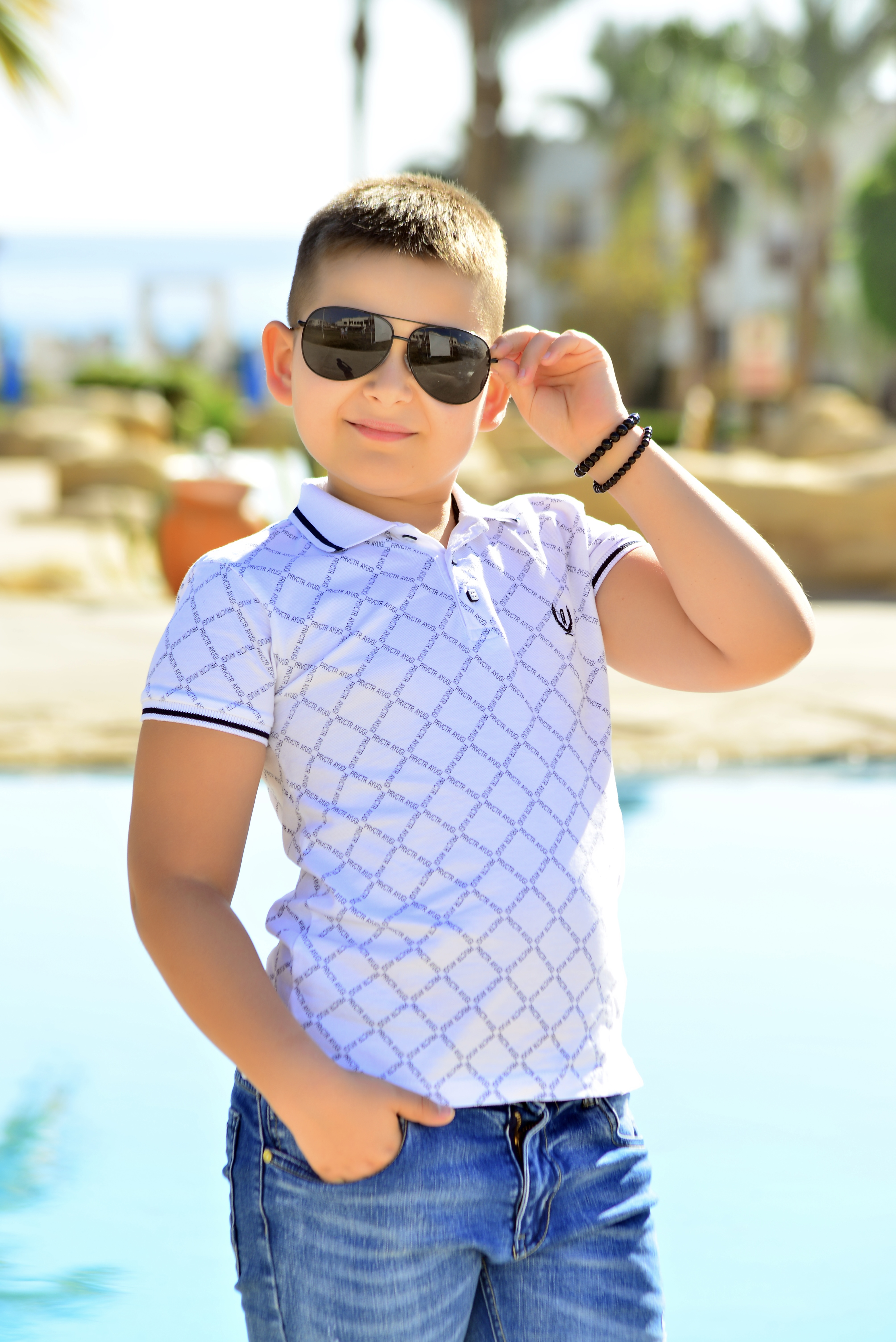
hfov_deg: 8.9
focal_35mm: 155
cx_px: 448
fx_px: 5781
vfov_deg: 13.2
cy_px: 671
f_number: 7.1
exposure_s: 1/160
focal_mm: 155
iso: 100
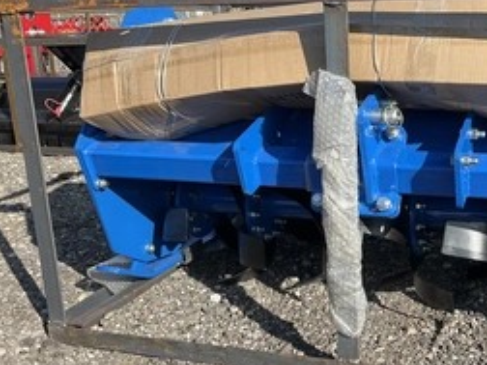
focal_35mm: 46
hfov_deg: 39.9
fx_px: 647
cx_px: 375
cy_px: 166
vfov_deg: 31.5
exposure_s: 1/1035
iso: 25
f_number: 1.8
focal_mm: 3
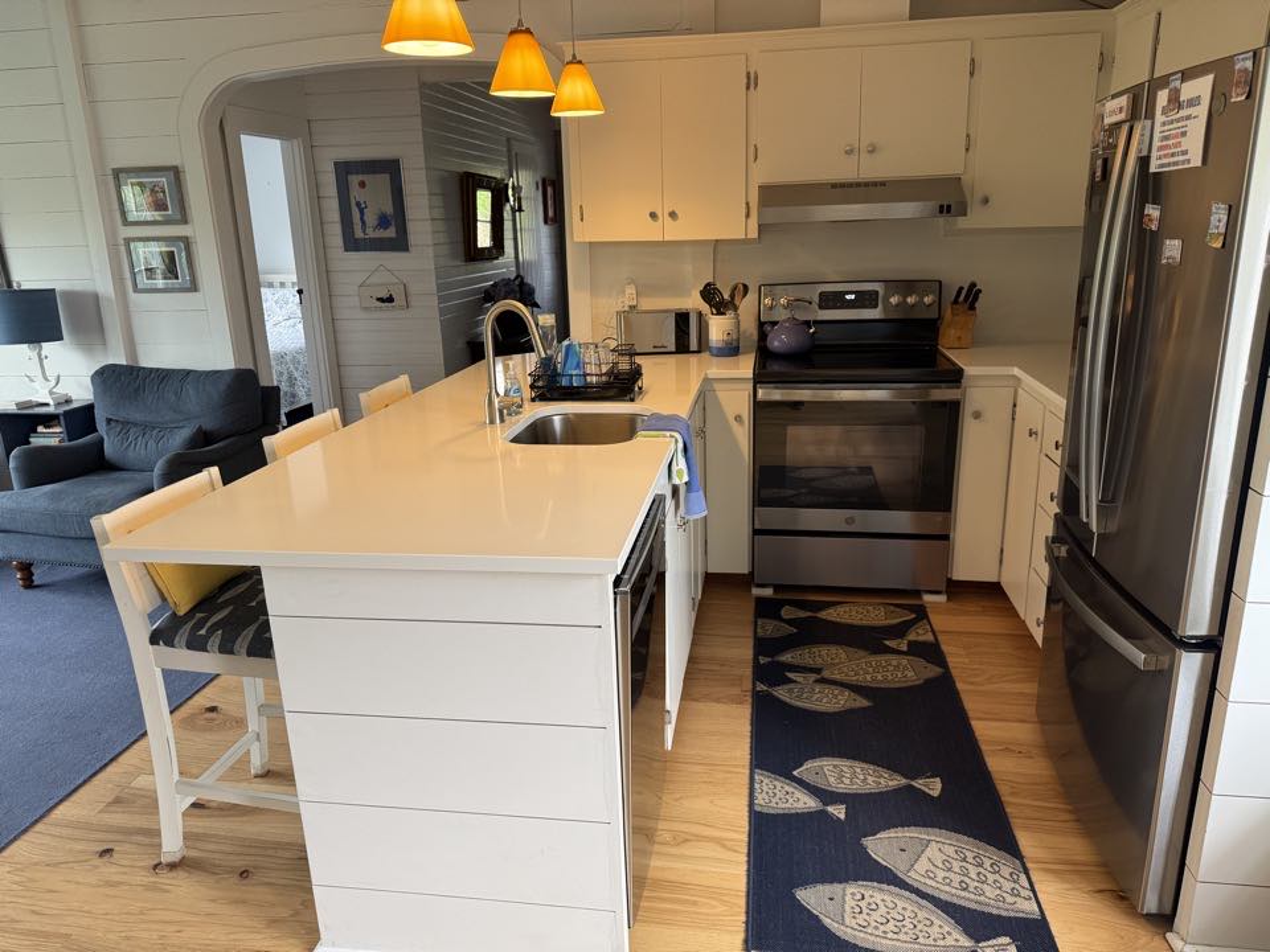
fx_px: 881
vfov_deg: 56.8
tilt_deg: -15.3
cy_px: 476
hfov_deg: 71.6
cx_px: 635
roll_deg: +1.5
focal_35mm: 24
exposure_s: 1/120
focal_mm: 6.76
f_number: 1.78
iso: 200
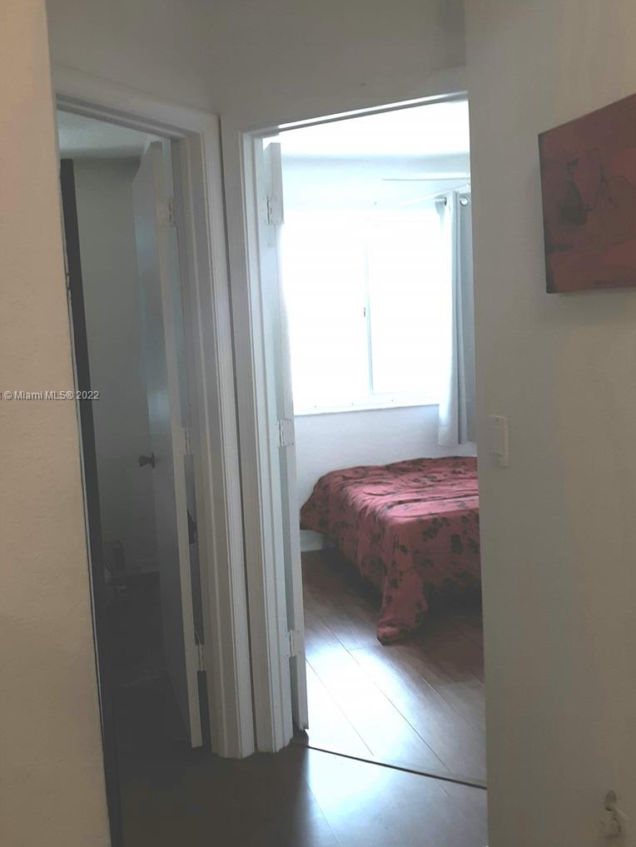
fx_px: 808
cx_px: 321
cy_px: 396
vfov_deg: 55.3
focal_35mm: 33
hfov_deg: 43.0
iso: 40
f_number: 1.7
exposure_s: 1/60
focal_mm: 3.7
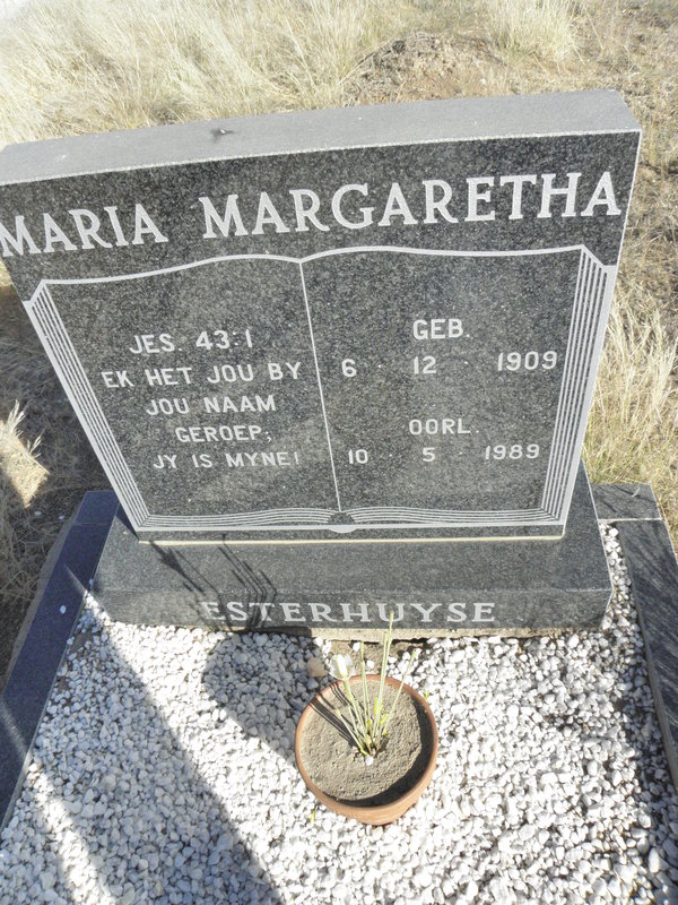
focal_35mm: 26
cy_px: 452
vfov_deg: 67.3
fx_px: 679
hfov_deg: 53.1
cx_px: 339
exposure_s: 1/640
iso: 200
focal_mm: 4.6
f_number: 6.3
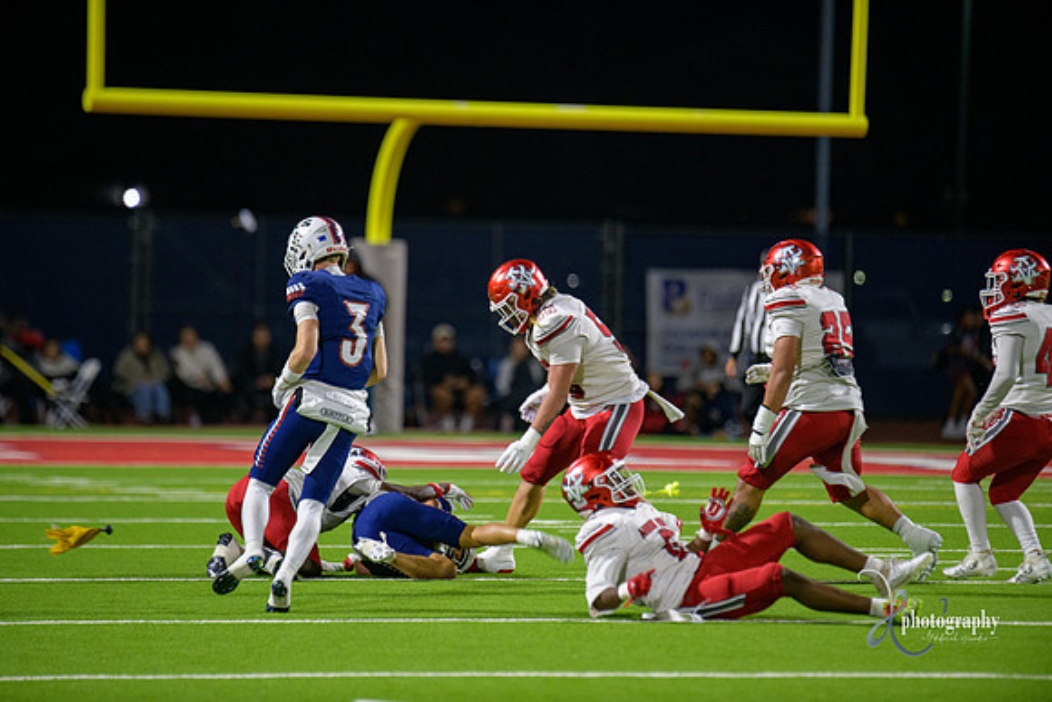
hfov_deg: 6.9
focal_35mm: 300
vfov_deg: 4.6
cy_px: 351
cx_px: 526
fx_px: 8768
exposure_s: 1/250
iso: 2000
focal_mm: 300
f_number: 2.8
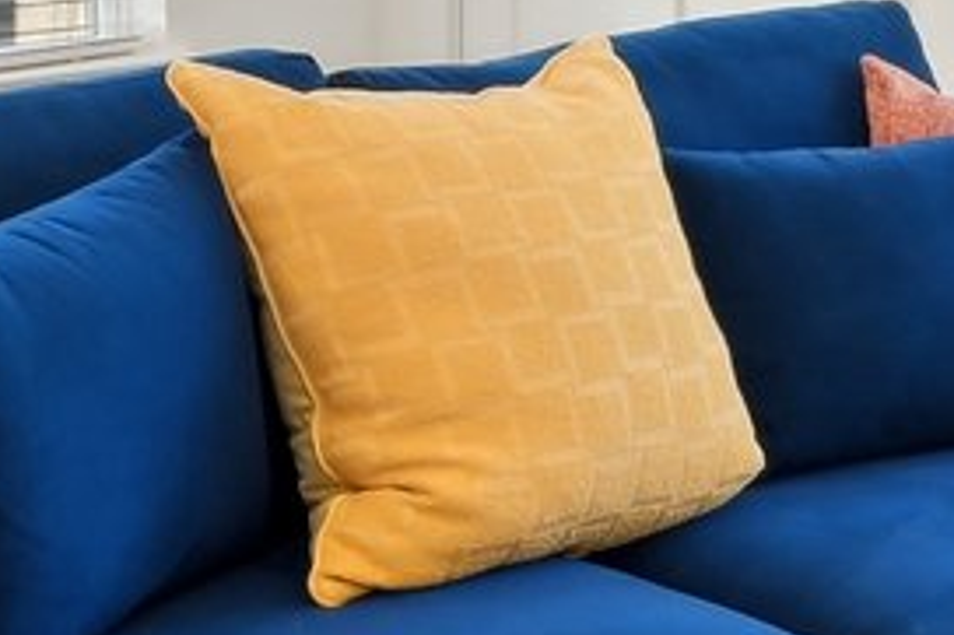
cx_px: 908
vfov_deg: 11.2
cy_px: -330
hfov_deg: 17.2
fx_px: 3092
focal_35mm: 117
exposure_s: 1/5
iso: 100
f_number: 9
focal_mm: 15.5
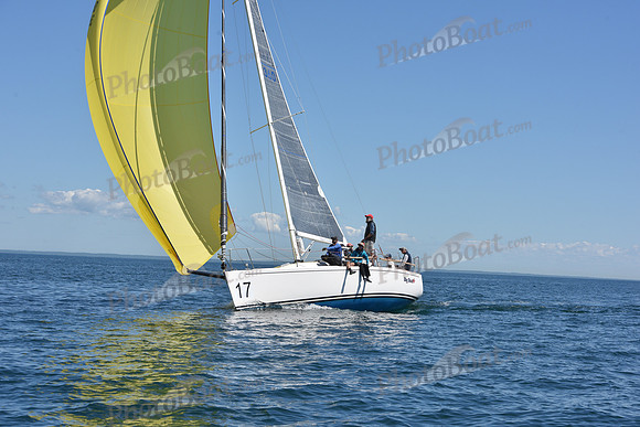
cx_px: 320
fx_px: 1334
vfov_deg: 18.2
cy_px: 214
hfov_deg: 27.0
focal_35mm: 75
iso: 250
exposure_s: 1/800
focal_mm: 75
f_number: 11
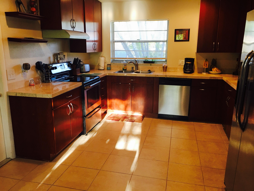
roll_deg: -0.1
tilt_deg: -11.5
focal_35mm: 29
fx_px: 213
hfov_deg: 61.7
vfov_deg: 48.2
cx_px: 127
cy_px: 96
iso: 40
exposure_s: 1/30
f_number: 2.2
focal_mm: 4.15
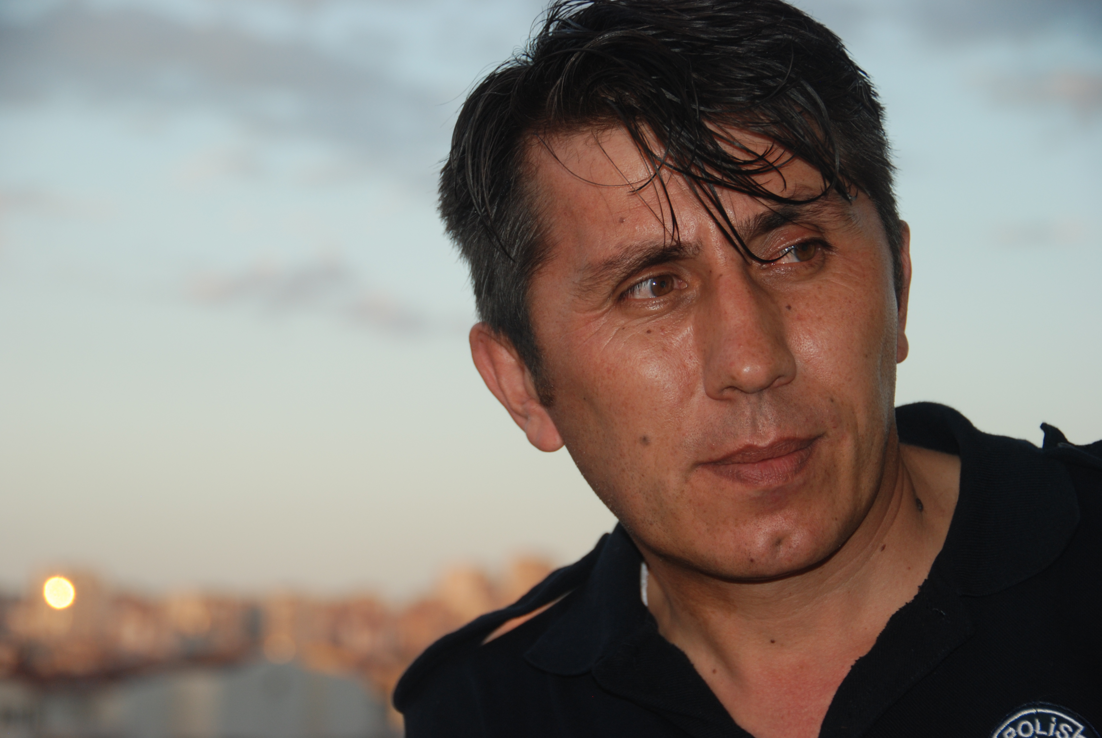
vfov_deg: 13.1
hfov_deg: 19.4
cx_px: 551
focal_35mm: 105
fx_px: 3218
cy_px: 369
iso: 200
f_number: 5
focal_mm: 70
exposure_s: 1/60
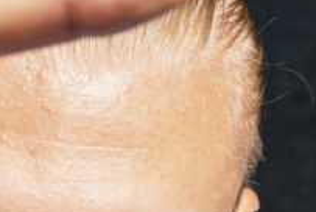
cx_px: -64
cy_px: 383
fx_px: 2699
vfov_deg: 4.4
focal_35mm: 307
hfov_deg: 6.7
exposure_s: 1/200
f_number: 8
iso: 125
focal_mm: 35
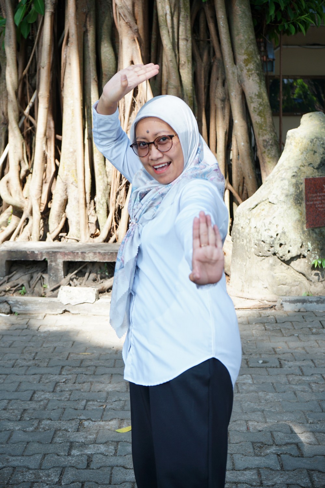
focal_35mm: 56
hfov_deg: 24.2
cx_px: 162
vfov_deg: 35.6
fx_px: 758
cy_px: 244
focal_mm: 56
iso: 160
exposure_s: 1/125
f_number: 6.3
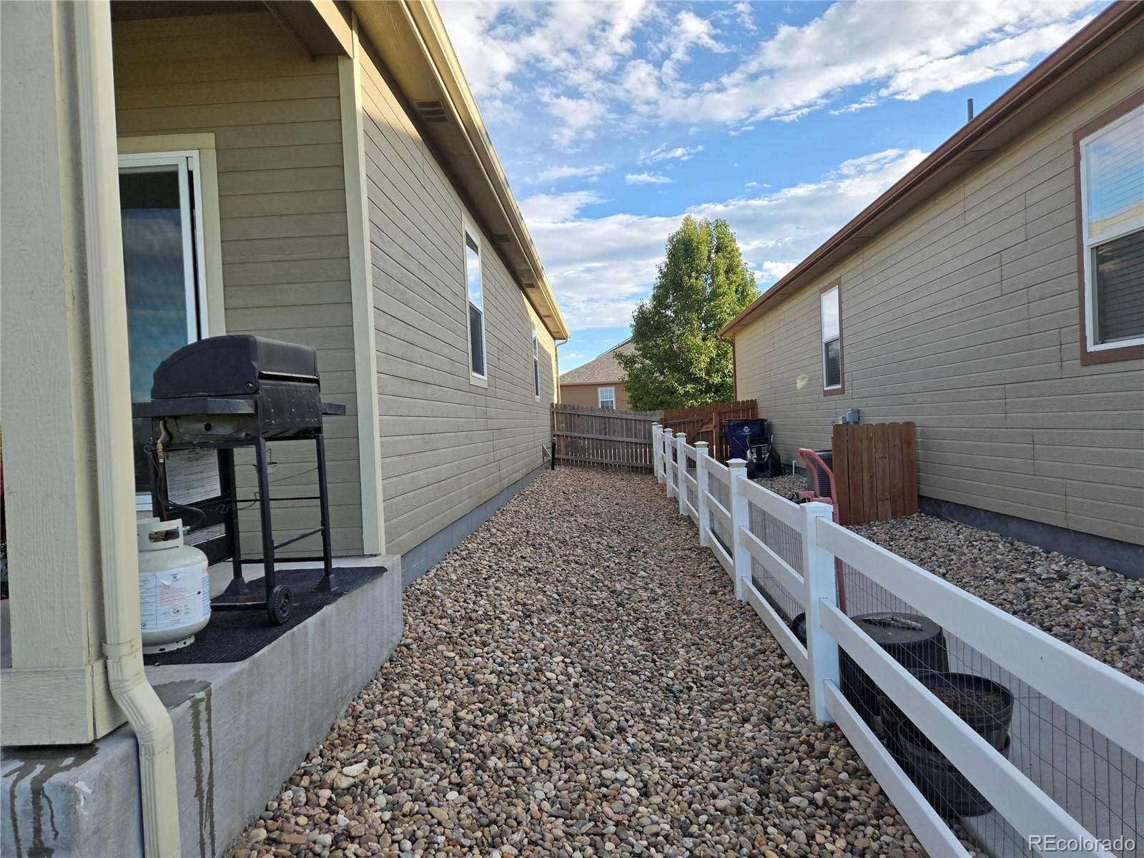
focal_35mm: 23
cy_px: 429
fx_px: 760
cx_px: 572
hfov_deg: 73.9
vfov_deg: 58.9
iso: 80
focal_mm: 5.4
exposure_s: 1/2476
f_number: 1.8
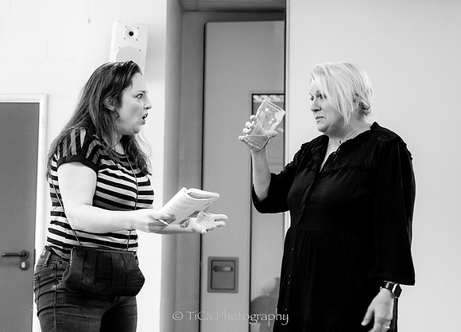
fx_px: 1284
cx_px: 128
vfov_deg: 14.7
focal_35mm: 98
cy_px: 140
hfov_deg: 20.2
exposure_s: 1/160
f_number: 2.8
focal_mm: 45
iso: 800
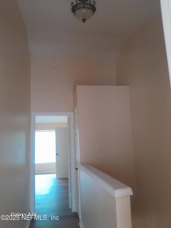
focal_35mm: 26
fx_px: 171
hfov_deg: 53.1
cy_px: 114
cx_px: 86
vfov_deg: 67.3
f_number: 1.8
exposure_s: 1/50
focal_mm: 3.98
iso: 320
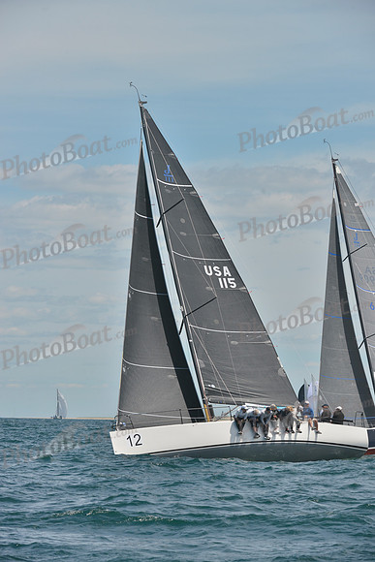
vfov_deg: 10.3
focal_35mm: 200
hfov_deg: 6.9
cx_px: 188
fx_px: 3123
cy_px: 281
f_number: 9
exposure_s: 1/800
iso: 280
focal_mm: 200
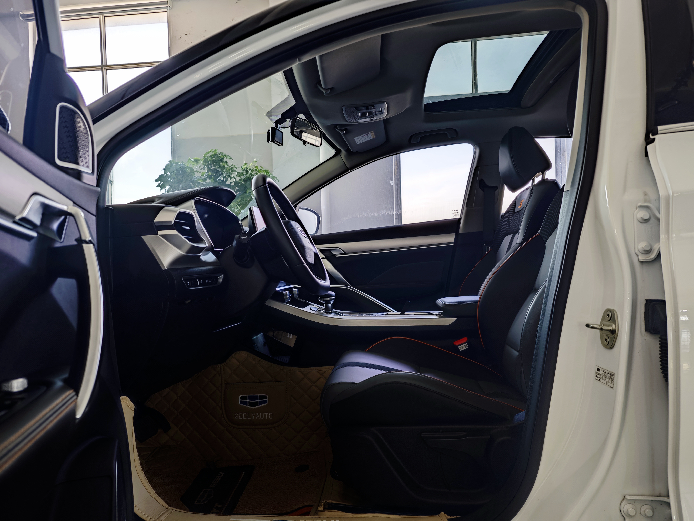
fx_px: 461
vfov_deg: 58.9
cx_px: 347
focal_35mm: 23
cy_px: 260
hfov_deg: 73.9
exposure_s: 1/50.2
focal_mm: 6.55
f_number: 1.6
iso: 400
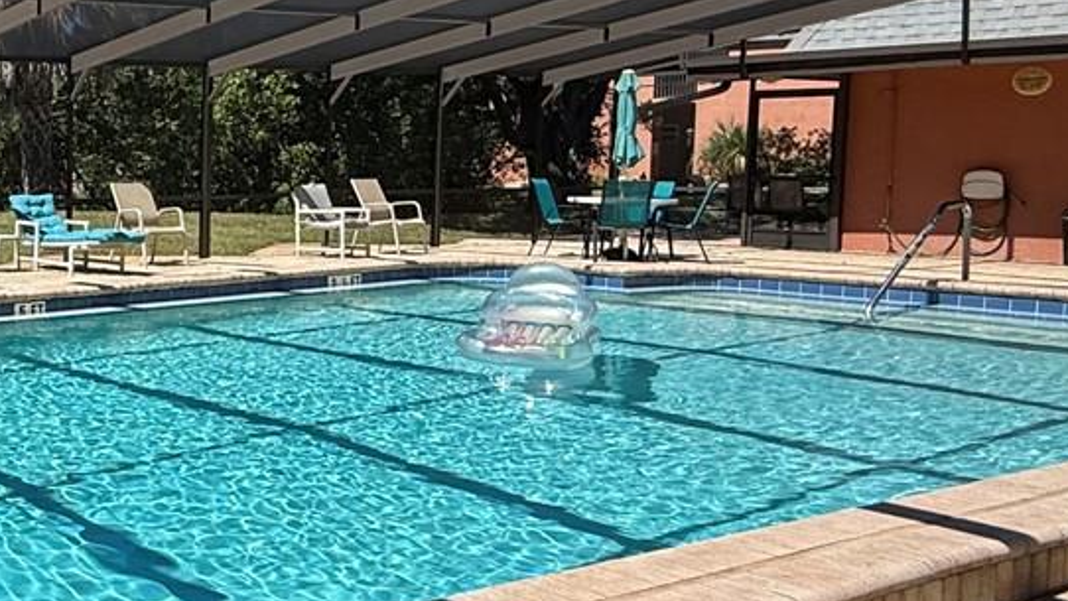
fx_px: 1274
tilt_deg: -4.8
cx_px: -199
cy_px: 248
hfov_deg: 36.0
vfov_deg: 26.5
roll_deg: +0.4
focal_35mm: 45
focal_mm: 2.22
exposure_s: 1/1189
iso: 50
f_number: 2.2
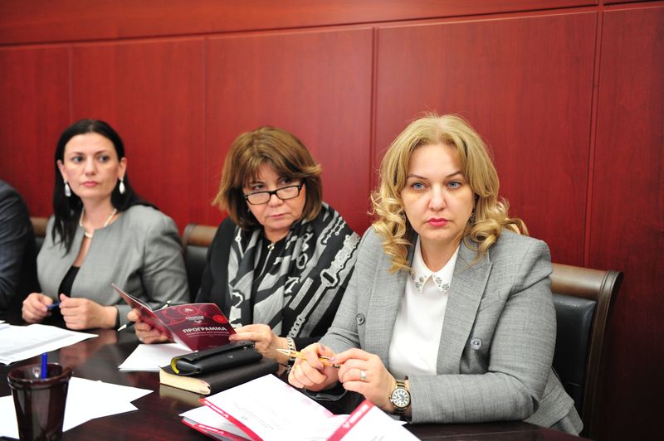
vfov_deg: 31.8
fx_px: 774
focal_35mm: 42
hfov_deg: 46.4
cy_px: 220
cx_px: 332
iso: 2500
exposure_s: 1/80
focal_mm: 42
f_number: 2.8
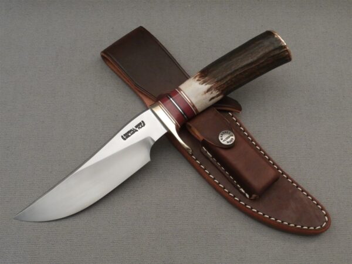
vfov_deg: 38.7
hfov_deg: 50.1
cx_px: 176
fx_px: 376
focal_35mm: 37
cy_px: 132
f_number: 3.5
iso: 400
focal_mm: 6.6
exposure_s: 1/20
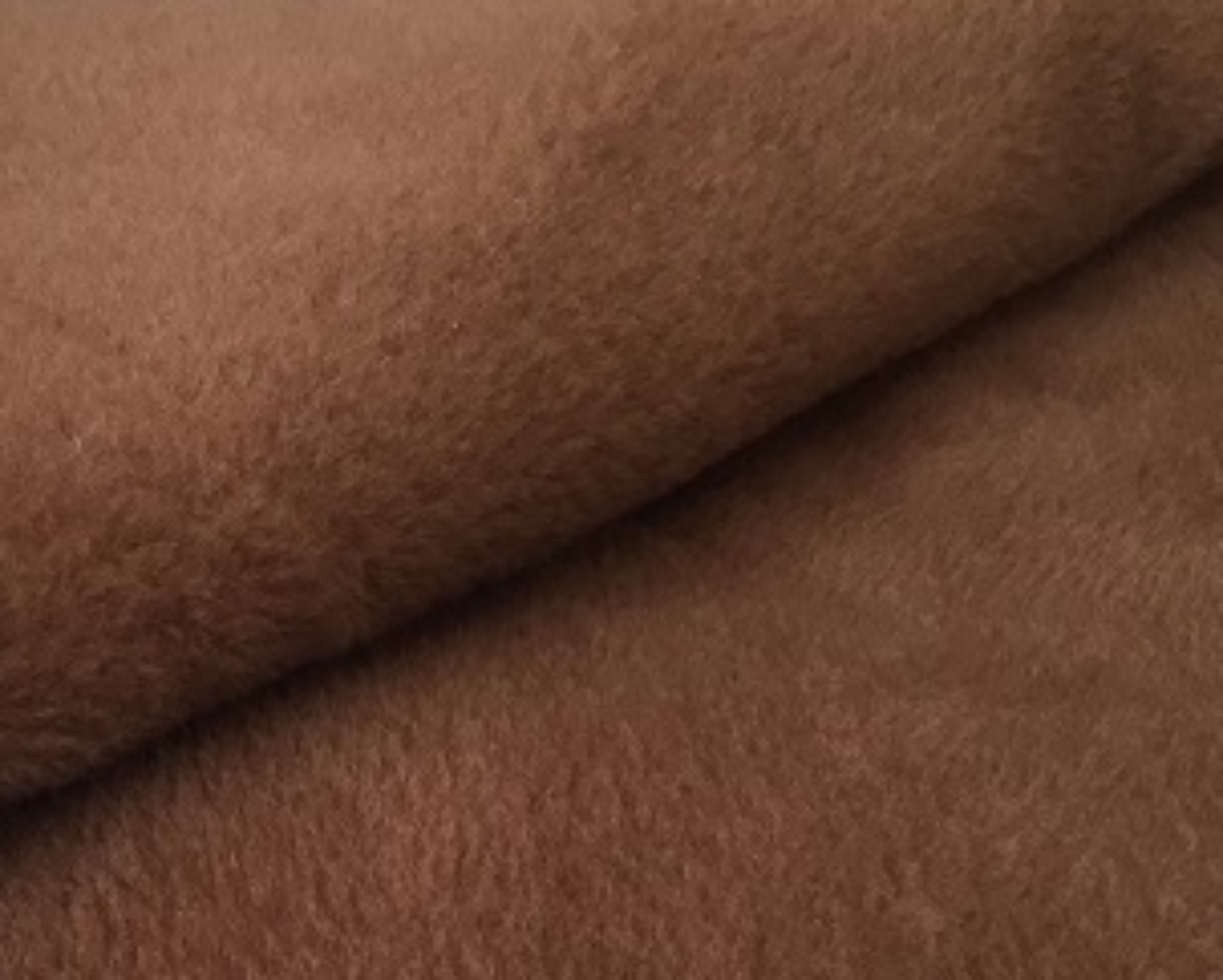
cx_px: 162
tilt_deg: -31.4
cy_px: 1029
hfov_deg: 24.7
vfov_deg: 19.7
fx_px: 2716
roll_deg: -3.1
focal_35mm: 75
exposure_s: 1/33
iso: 40
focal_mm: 4.15
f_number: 2.2
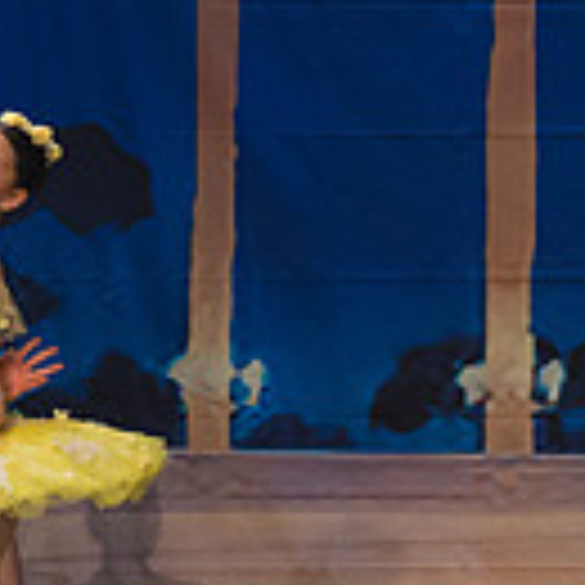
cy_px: 612
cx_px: 248
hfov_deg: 2.5
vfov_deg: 2.5
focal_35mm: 693
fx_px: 13250
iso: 1800
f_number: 4
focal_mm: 122
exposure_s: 1/320
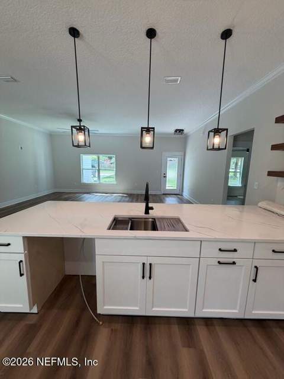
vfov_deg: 102.1
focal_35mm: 14
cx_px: 142
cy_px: 190
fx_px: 153
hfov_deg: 85.7
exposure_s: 1/120
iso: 125
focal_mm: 2.22
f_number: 2.2
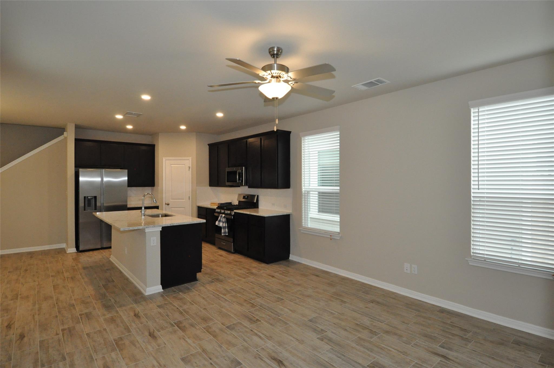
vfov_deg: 67.2
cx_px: 277
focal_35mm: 18
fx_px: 277
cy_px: 184
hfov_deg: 90.1
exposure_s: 1/160
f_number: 7.1
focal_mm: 12
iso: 2000
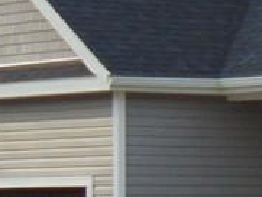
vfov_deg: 4.4
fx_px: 2575
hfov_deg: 5.7
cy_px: 135
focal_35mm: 340
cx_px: 560
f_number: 3.6
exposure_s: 1/320
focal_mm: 10.8
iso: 80
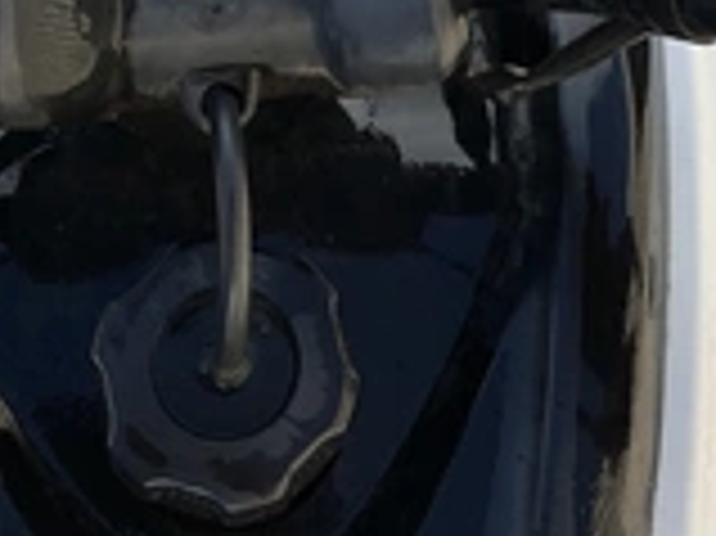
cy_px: -104
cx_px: 324
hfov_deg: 26.7
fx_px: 1509
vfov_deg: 19.0
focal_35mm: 73
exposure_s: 1/842
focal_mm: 3
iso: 25
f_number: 1.8
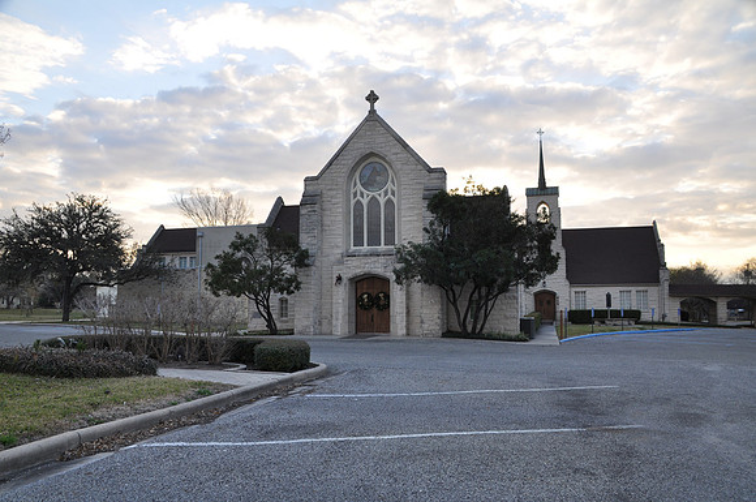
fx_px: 566
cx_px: 378
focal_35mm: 27
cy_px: 251
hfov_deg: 67.5
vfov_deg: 47.8
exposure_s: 1/60
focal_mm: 18
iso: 200
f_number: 8
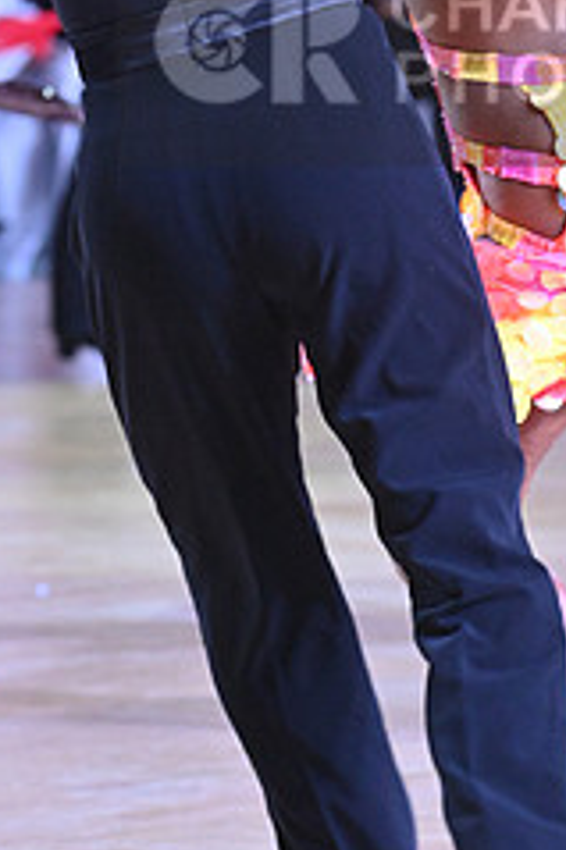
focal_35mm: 425
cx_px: 610
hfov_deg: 3.2
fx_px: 10037
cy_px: 50
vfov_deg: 4.8
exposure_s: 1/400
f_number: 7.1
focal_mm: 175
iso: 4000
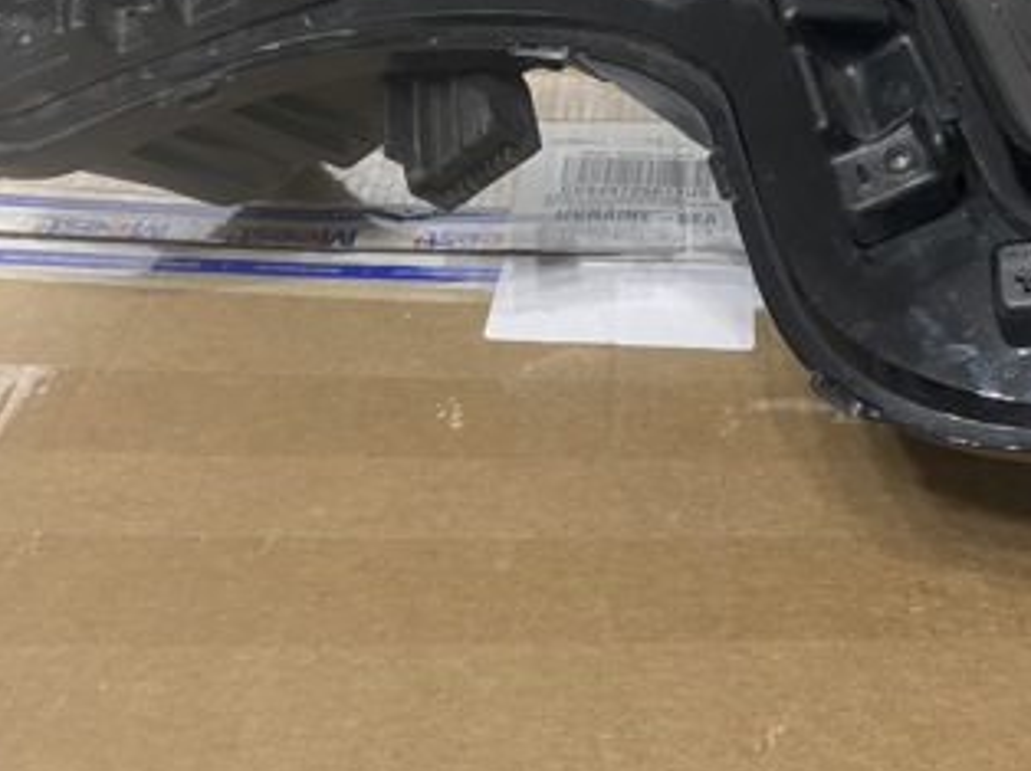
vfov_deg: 26.7
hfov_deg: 35.4
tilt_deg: -24.9
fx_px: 1577
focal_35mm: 53
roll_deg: -1.9
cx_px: 778
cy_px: 107
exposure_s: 1/60
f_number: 1.8
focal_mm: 4.25
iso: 320
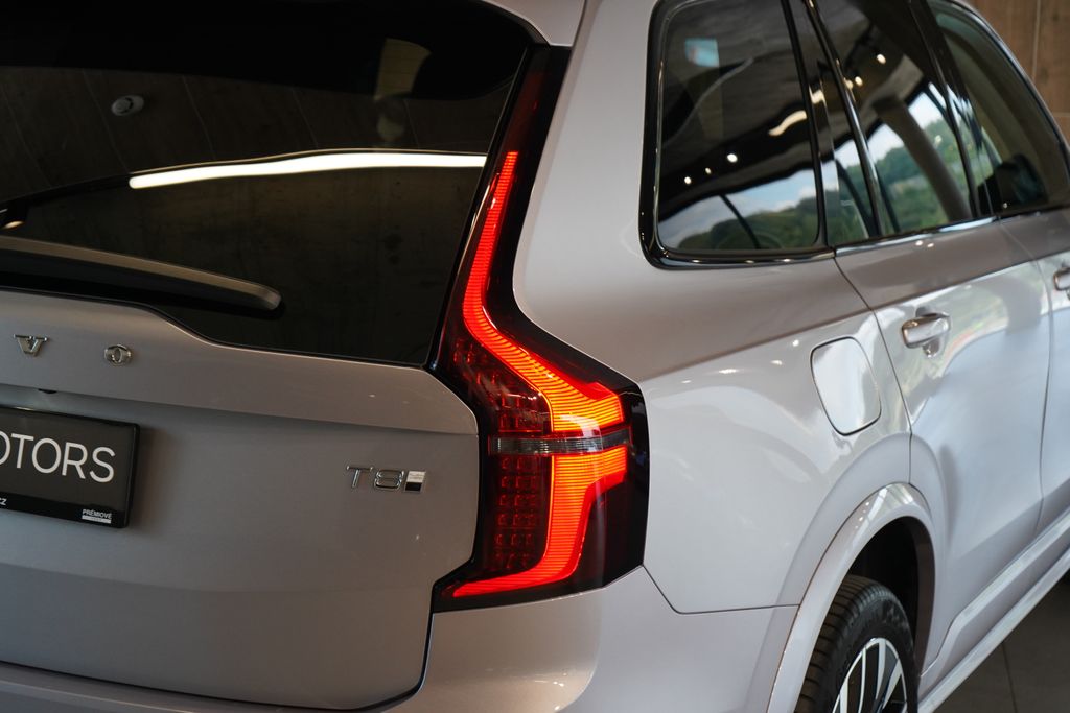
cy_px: 356
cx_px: 535
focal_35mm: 70
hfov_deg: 28.8
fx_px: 2081
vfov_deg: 19.5
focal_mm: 70
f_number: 5.6
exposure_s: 1/160
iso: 2000
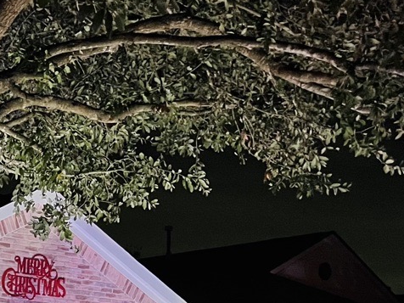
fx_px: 957
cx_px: -90
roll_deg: -1.6
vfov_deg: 16.9
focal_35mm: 82
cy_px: 405
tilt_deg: +0.5
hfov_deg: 21.9
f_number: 1.6
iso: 500
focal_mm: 5.1
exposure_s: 1/40
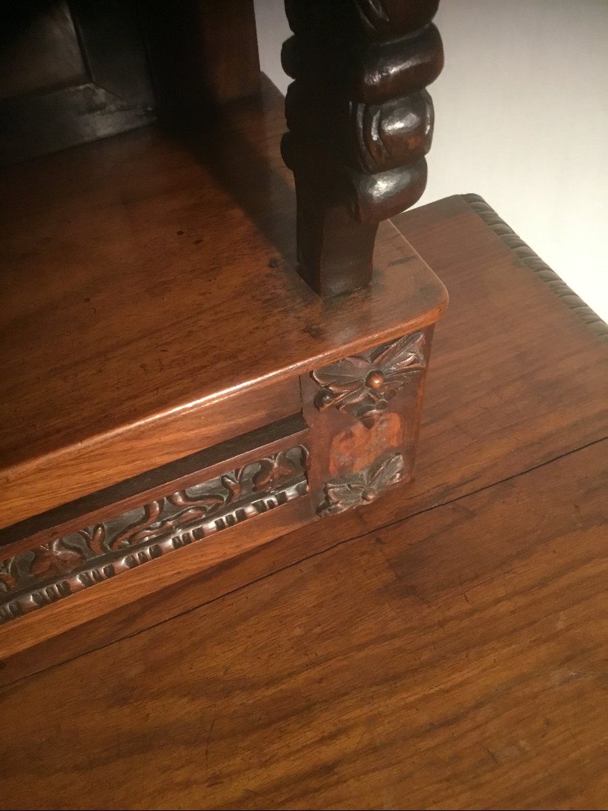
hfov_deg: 45.4
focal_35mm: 31
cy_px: 406
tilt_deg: -51.4
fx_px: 726
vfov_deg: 58.4
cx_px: 304
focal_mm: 3.3
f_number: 2.4
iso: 200
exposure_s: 1/25
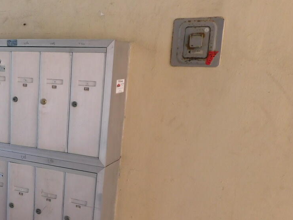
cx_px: 5
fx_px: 423
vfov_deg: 28.7
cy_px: 166
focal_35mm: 50
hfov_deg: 34.9
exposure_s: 1/50
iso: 125
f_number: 3
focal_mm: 4
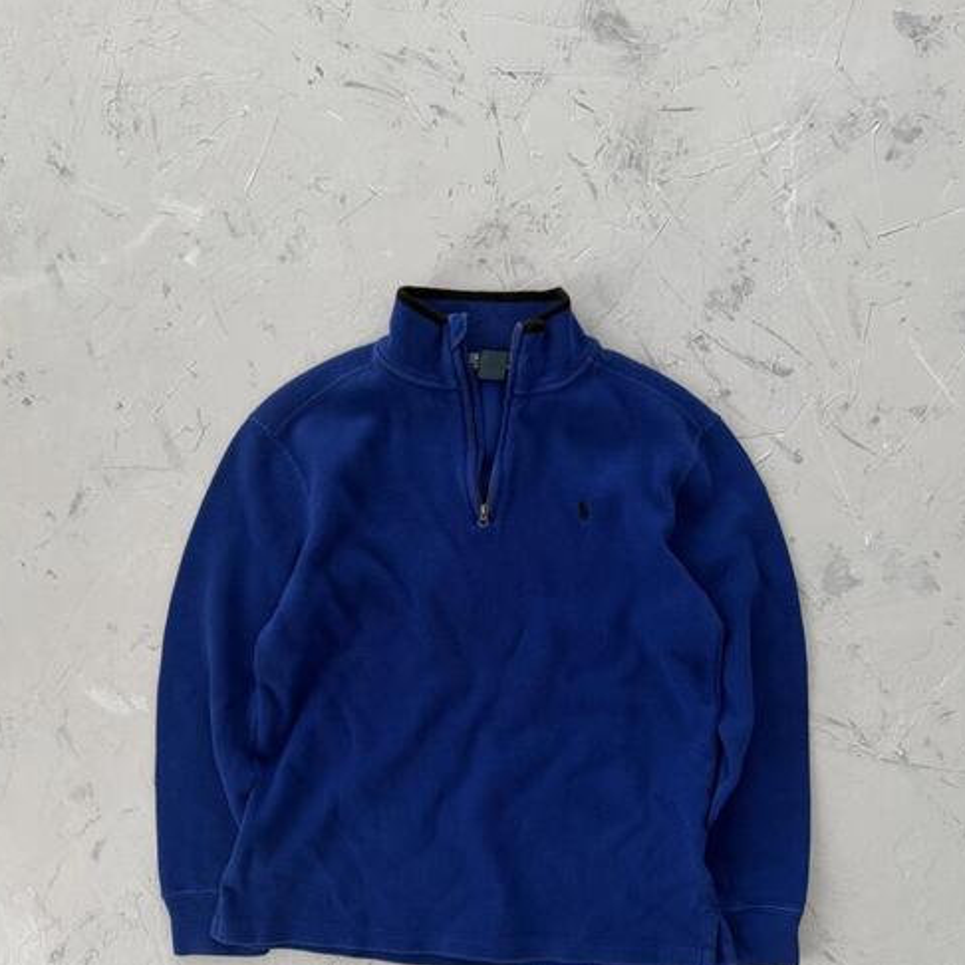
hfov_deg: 51.1
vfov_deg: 50.4
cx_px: 489
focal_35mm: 32
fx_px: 1009
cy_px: 626
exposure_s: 1/92
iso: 200
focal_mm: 6.76
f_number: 1.78
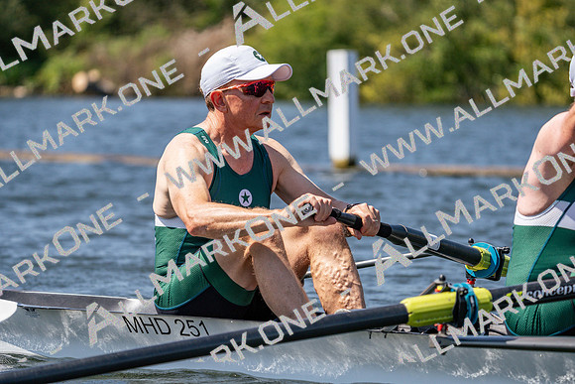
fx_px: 3994
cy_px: 192
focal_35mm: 250
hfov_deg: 8.2
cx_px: 288
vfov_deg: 5.5
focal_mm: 250
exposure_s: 1/2000
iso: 250
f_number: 5.6
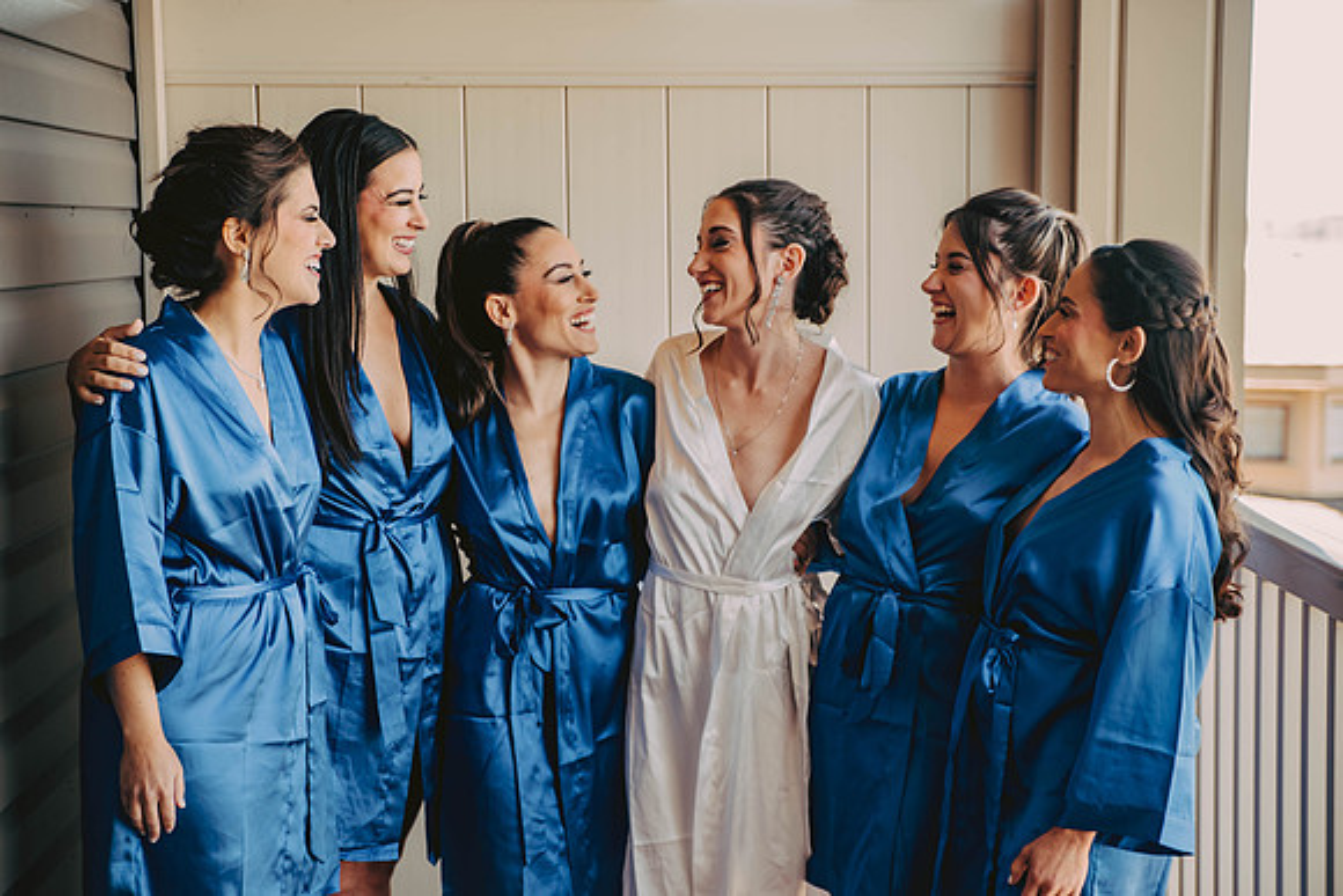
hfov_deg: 31.0
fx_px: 2425
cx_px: 672
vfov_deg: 20.9
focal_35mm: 65
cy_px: 448
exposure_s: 1/125
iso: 320
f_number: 2.8
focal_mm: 65
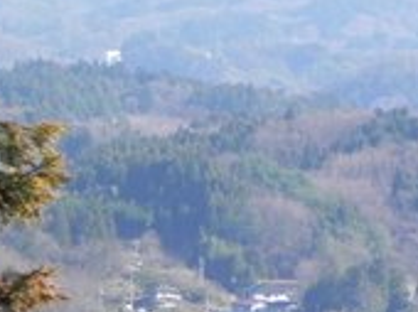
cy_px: 298
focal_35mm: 712
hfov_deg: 2.8
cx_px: 664
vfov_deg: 2.1
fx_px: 8586
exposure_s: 1/397
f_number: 5.6
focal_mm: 37.7
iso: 160
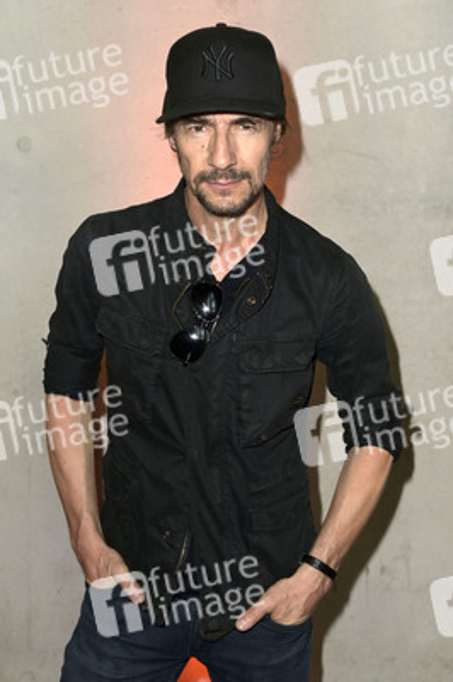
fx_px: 945
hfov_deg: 26.9
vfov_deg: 39.6
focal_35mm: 50
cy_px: 341
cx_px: 226
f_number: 5.6
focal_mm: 50
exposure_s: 1/80
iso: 640
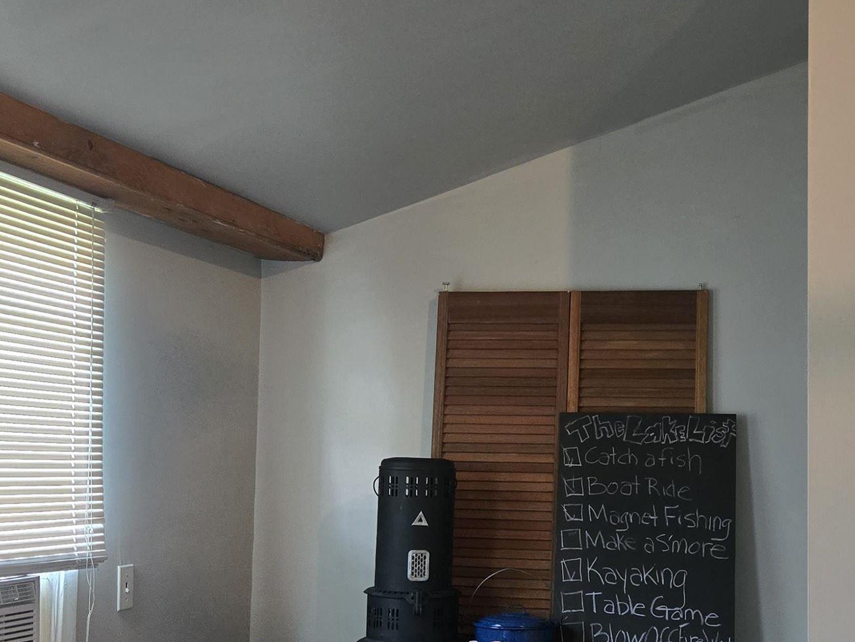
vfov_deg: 27.0
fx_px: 1334
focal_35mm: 54
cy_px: 359
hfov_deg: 35.4
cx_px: 513
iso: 640
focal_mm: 5.4
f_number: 1.8
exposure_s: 1/60
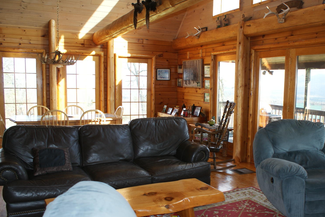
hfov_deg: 53.6
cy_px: 122
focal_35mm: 35
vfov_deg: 37.8
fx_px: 316
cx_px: 210
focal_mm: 18
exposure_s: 1/125
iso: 125
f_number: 3.5
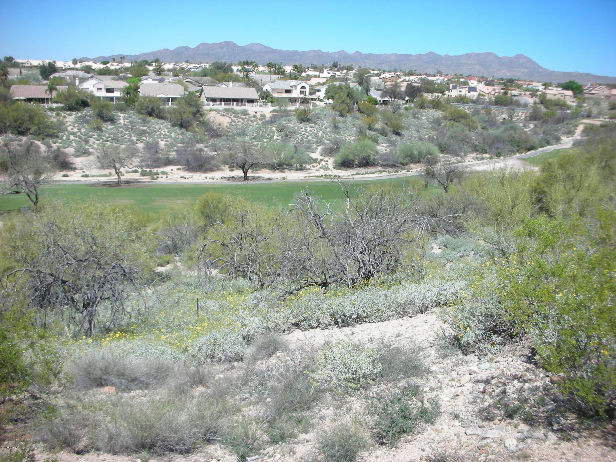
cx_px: 308
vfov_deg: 40.7
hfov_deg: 52.6
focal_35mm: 35
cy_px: 231
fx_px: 623
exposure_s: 1/80.7
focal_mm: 5.8
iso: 50
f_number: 8.5
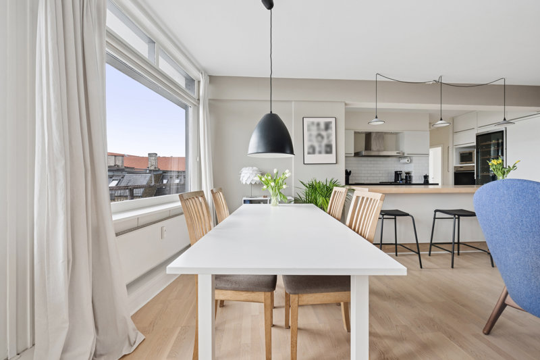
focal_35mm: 16
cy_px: 180
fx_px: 240
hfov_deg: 96.7
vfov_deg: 73.7
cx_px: 270
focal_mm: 16
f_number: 9
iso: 160
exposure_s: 1/20
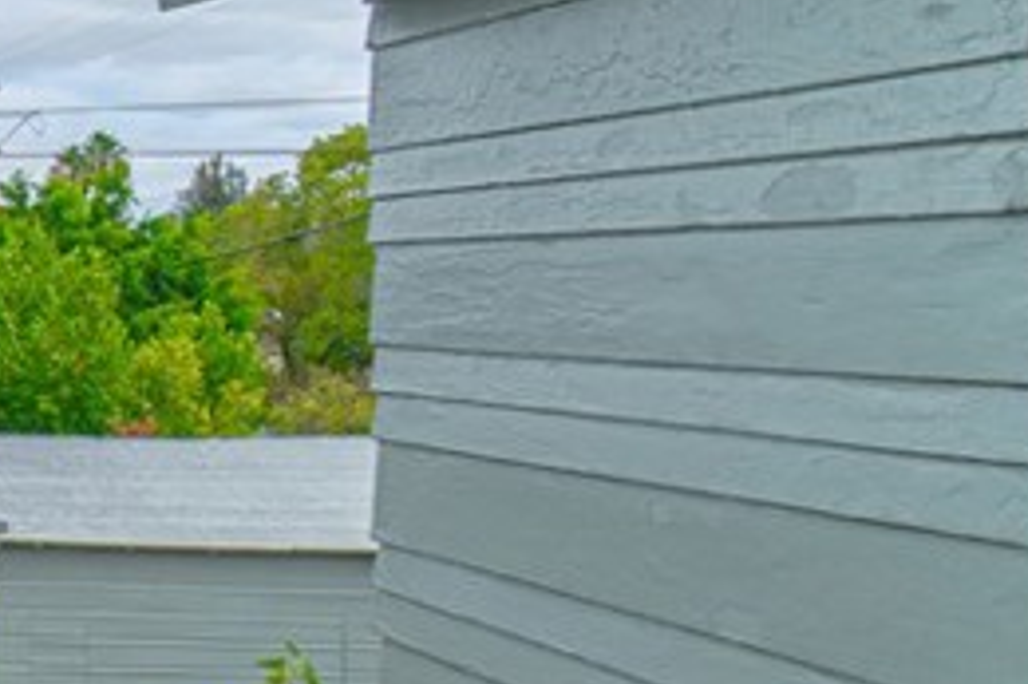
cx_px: -684
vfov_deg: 23.0
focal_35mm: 59
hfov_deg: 23.4
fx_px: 1684
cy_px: 360
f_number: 7.1
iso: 160
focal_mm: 10
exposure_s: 1/200
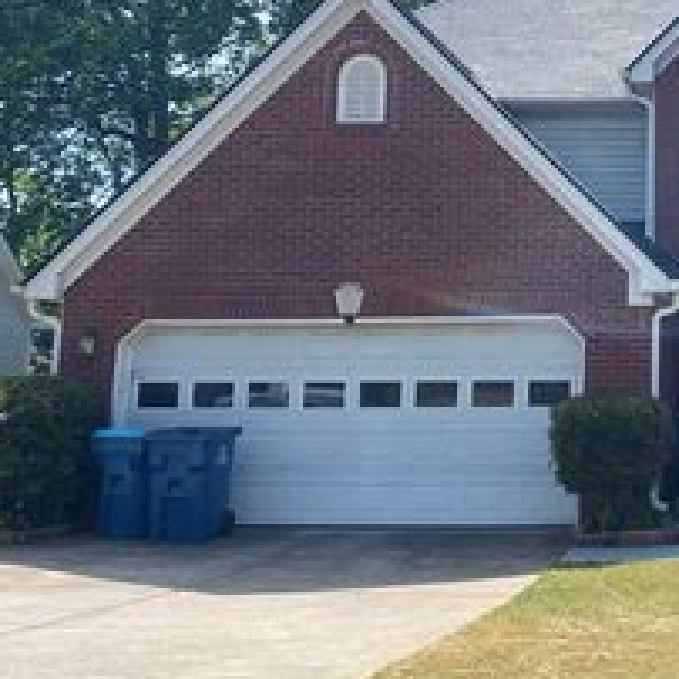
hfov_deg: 27.8
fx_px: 1265
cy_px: 187
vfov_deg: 29.7
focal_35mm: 57
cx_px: 716
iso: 32
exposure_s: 1/1701
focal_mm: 4.25
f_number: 1.8
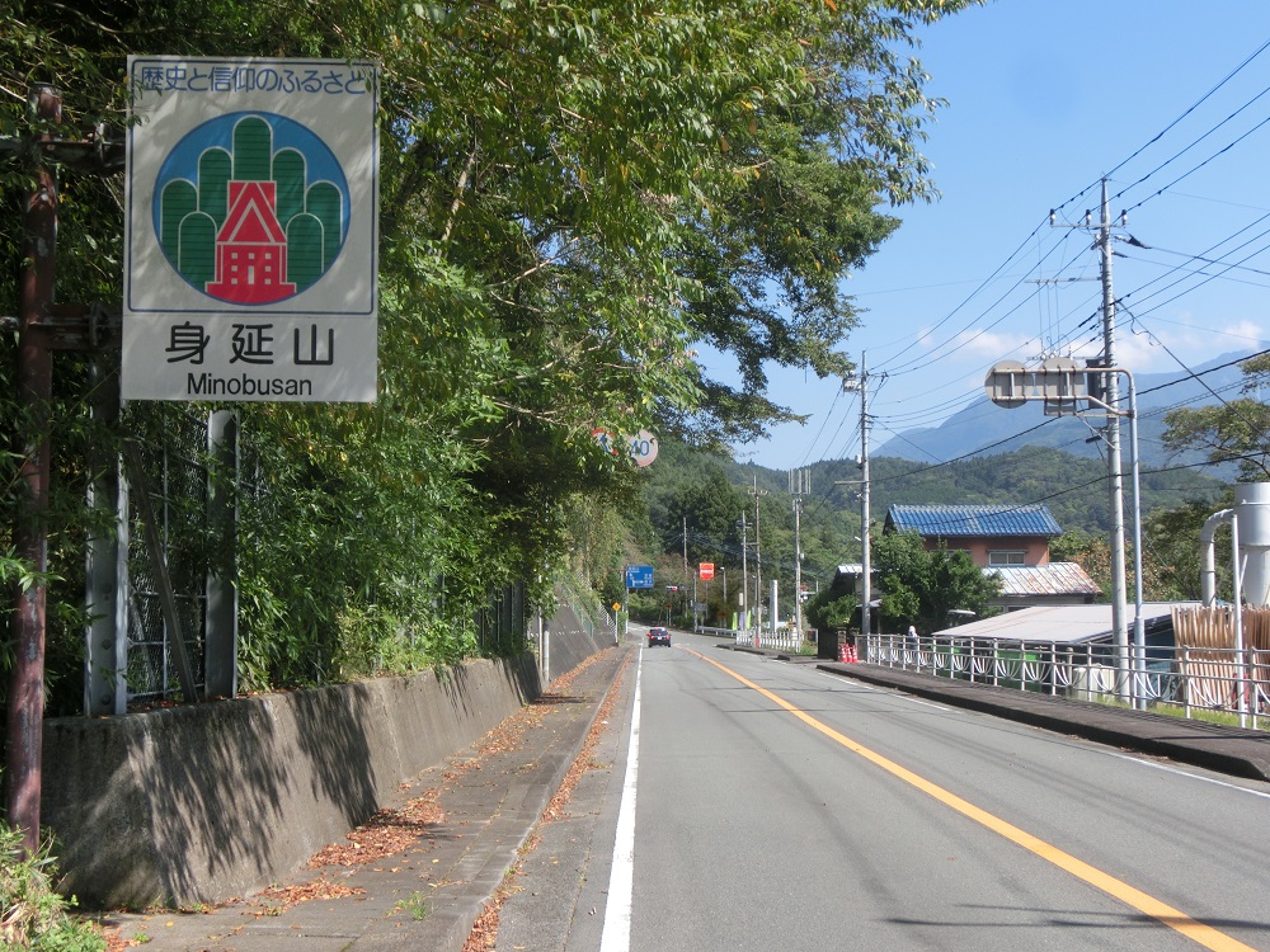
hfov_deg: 40.4
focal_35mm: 47
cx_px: 635
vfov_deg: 30.9
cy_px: 476
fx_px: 1724
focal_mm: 8.29
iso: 80
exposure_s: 1/400
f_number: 4.2
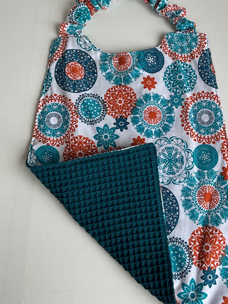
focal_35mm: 38
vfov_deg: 48.9
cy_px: 140
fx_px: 334
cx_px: 149
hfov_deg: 37.4
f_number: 1.8
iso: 25
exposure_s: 1/353
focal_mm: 3
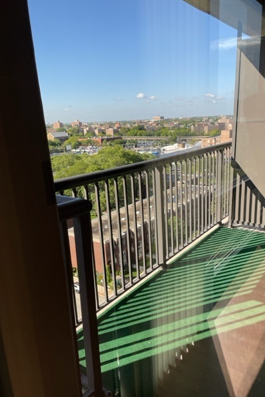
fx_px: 309
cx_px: 140
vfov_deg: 65.5
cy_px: 203
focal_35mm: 28
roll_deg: +3.3
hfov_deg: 46.4
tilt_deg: -16.0
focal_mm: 4.2
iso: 32
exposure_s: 1/932
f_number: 1.6
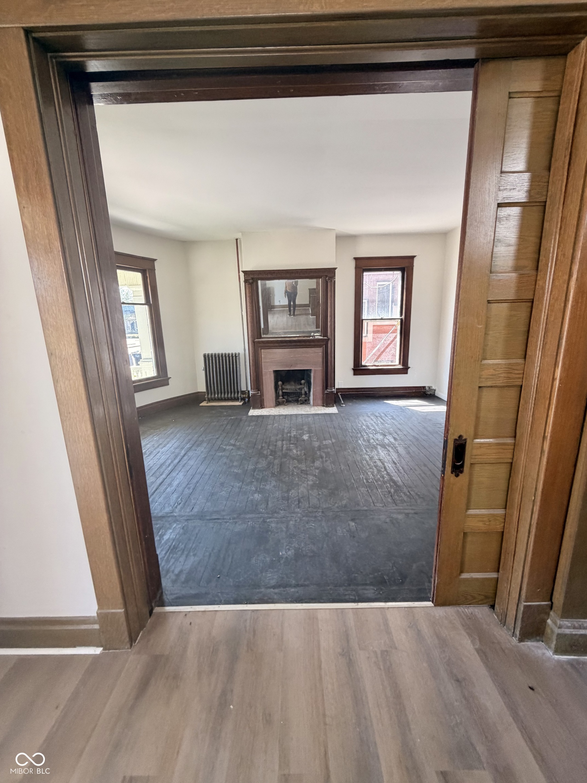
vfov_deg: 102.1
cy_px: 392
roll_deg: +1.0
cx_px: 294
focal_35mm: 14
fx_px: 317
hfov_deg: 85.7
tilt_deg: -12.6
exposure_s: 1/121
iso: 200
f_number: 2.2
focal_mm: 2.22
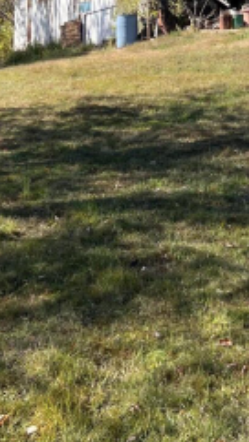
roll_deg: -2.0
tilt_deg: +5.3
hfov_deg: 15.2
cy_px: 14
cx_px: 238
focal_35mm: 78
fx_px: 916
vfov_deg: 26.0
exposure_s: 1/1934
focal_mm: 5.7
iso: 50
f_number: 1.5
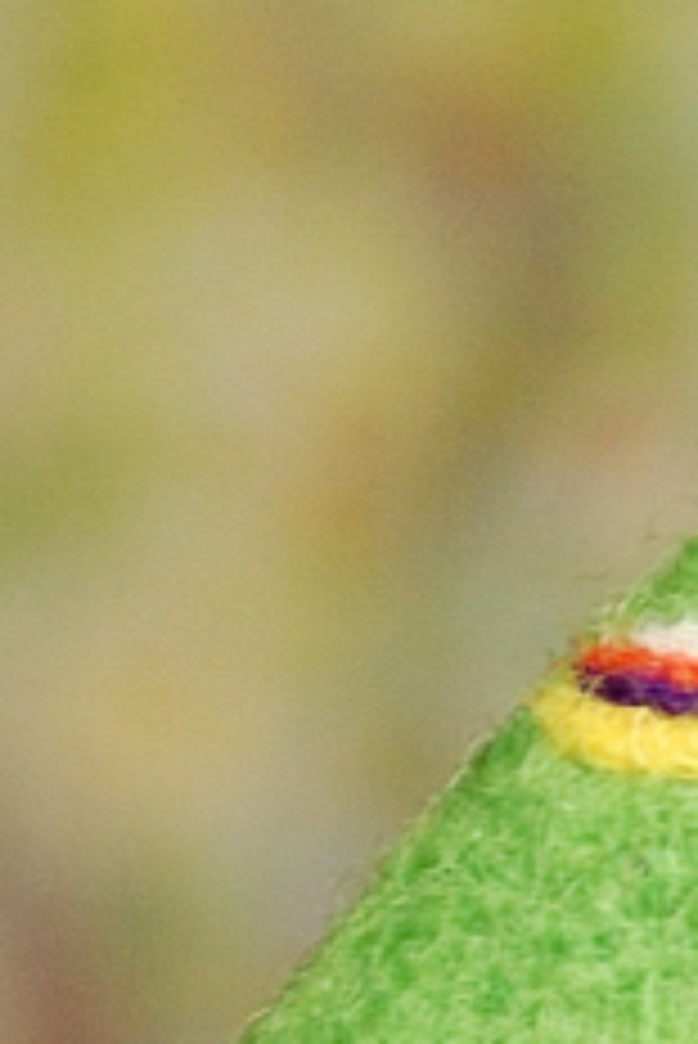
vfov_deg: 5.6
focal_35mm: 362
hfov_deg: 3.8
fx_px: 10512
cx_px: 1061
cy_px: 1620
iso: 720
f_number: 5.6
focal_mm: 70
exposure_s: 1/125
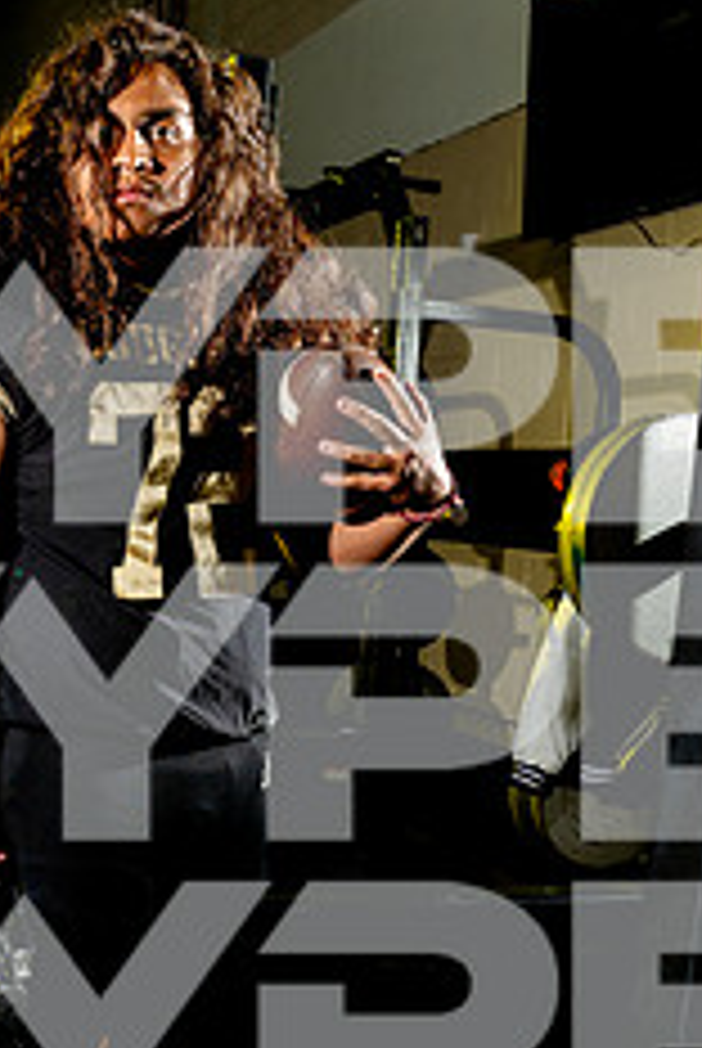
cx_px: 216
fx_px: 1575
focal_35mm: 54
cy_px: 706
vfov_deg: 36.4
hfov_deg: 25.0
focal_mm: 28
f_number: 8
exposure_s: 1/250
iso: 250
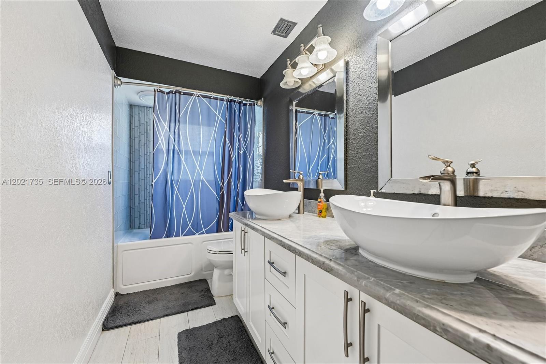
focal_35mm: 14
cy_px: 182
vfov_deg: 81.2
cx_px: 273
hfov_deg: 104.3
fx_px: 212
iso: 180
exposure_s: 1/13
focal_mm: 14
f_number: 7.1
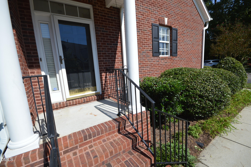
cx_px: 126
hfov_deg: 100.4
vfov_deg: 77.2
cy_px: 84
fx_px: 104
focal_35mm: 15
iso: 100
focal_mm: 10
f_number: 8
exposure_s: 1/250
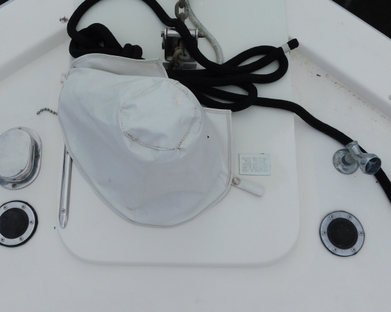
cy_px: 129
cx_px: 177
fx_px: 486
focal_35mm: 42
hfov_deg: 43.8
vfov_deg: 35.6
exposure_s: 1/640
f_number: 6.4
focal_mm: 5.3
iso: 125
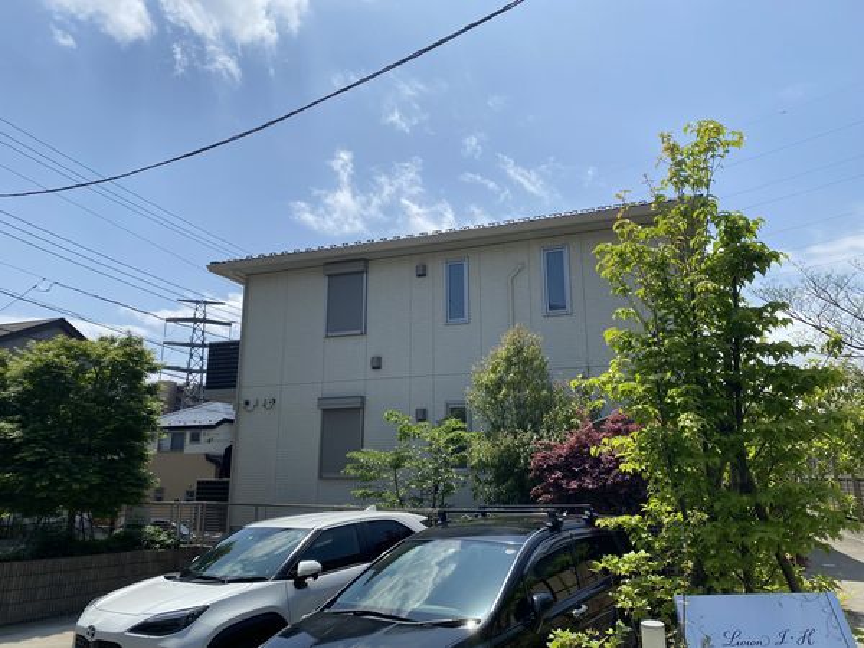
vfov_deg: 53.1
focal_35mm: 26
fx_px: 649
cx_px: 432
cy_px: 324
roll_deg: -0.3
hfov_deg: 67.3
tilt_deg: +14.8
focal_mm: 4.25
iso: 32
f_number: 1.8
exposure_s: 1/4274
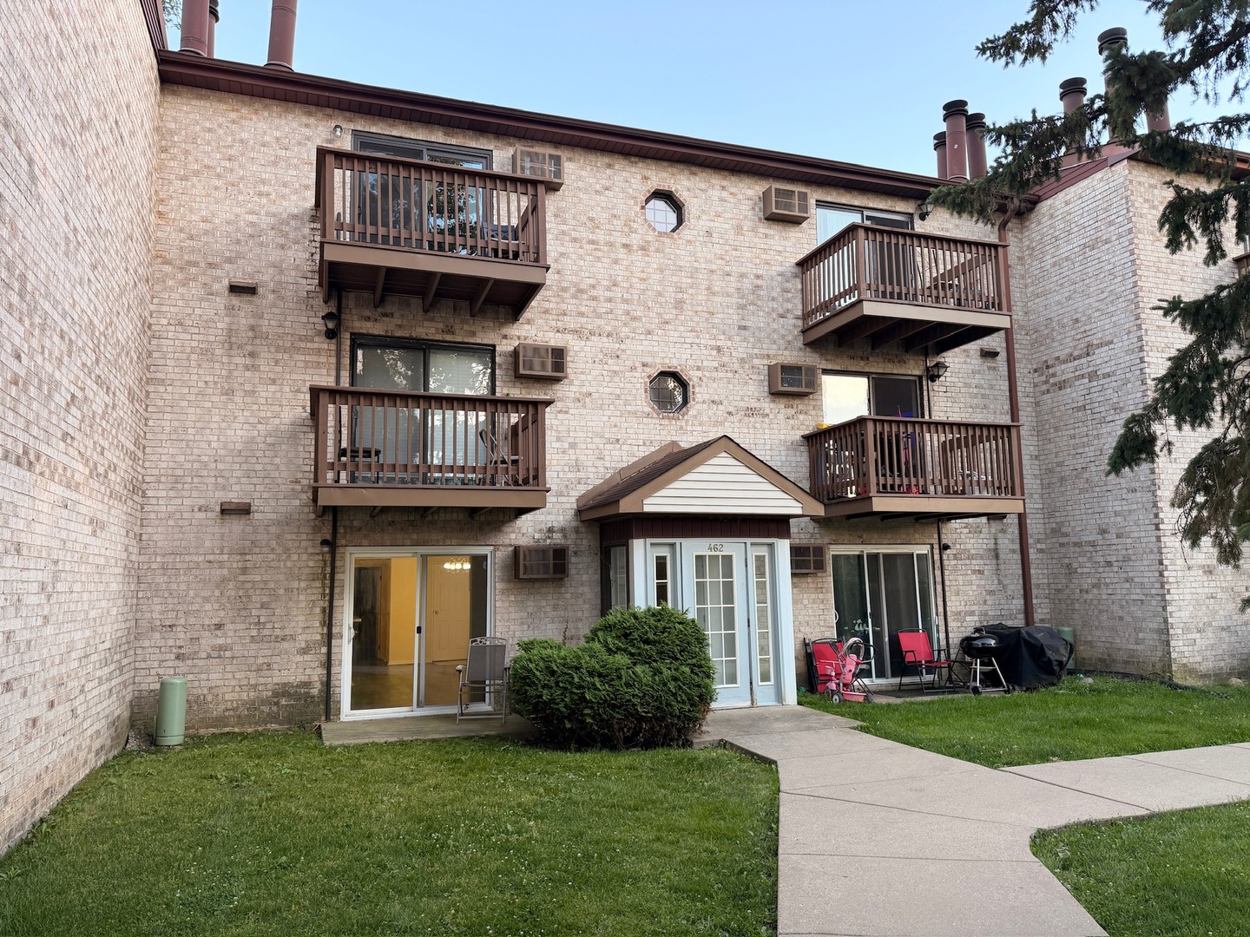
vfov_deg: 56.8
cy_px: 468
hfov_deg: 71.6
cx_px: 625
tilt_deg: +6.9
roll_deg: +0.6
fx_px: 867
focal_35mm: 24
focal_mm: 6.76
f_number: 1.78
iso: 125
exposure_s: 1/214
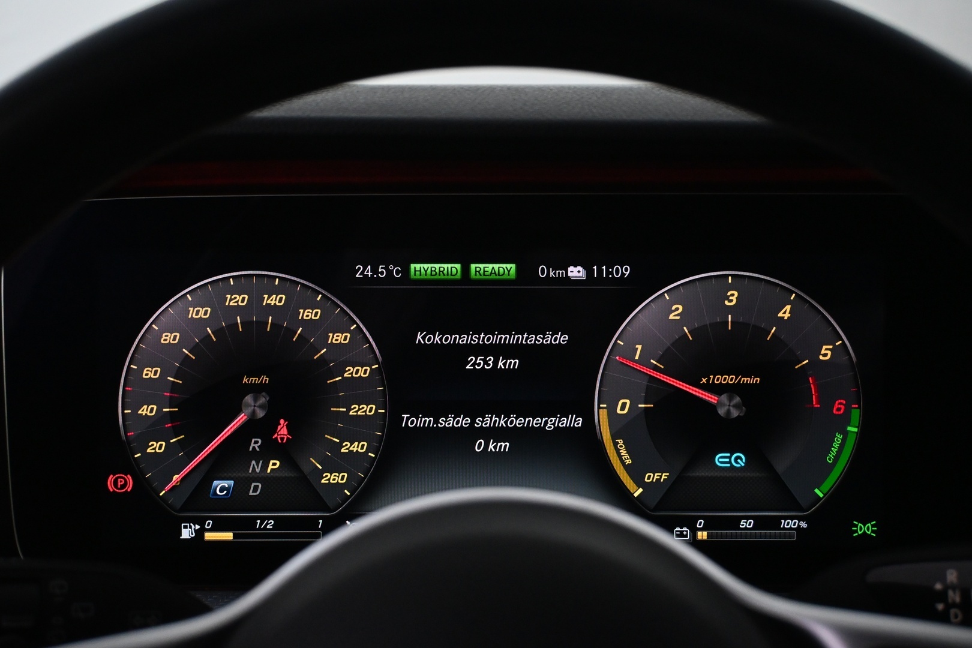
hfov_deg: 37.9
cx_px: 486
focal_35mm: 52
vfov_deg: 25.8
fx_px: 1417
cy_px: 324
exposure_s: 1/125
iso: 3200
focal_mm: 35
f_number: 5.3
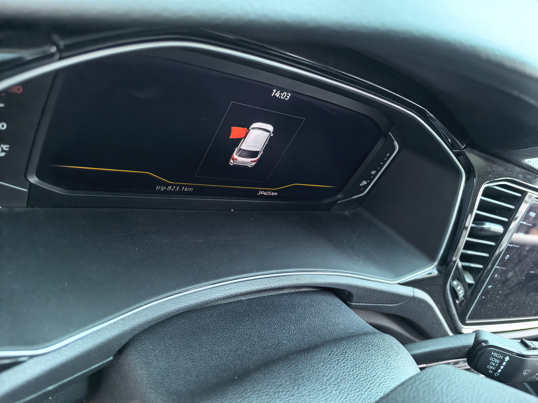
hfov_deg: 71.6
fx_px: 373
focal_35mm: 24
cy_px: 202
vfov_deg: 56.8
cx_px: 269
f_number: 2
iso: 160
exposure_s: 1/333
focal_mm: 6.98
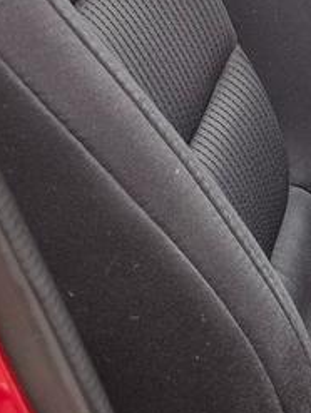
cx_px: 766
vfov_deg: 16.1
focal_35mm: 119
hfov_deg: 10.6
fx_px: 1422
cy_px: -18
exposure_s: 1/180
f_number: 1.7
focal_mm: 6.3
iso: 50
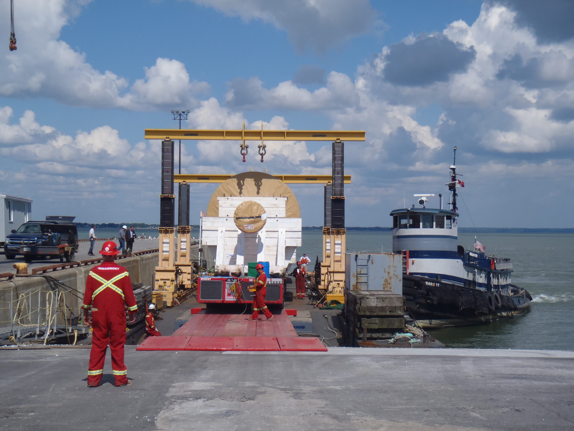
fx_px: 995
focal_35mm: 60
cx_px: 287
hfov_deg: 32.2
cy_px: 216
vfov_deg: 24.4
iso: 100
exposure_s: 1/125
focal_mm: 10.73
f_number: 14
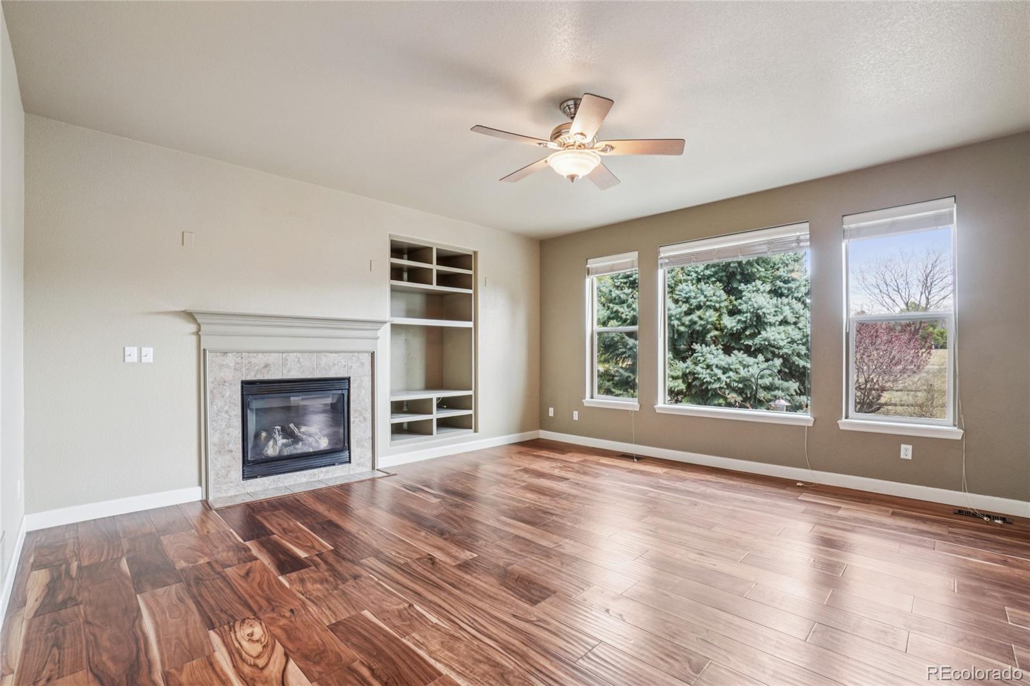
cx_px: 515
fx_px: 429
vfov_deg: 77.3
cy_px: 343
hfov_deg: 100.4
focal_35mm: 15
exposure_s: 1/20
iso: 400
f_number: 8
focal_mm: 10
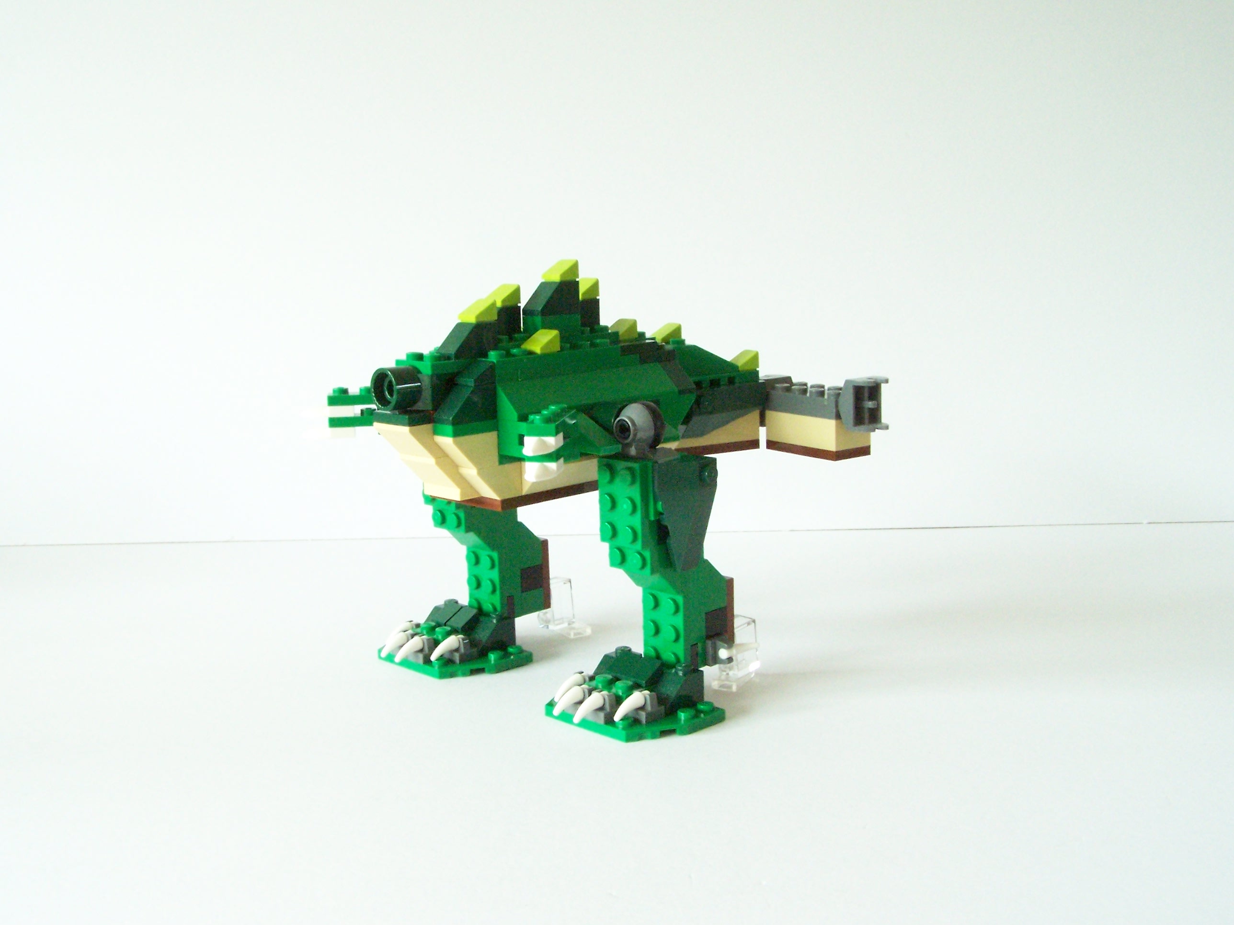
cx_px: 617
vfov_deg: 37.7
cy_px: 462
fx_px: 1355
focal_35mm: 38
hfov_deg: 49.0
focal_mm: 6.3
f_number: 5.6
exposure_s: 1/30
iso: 400
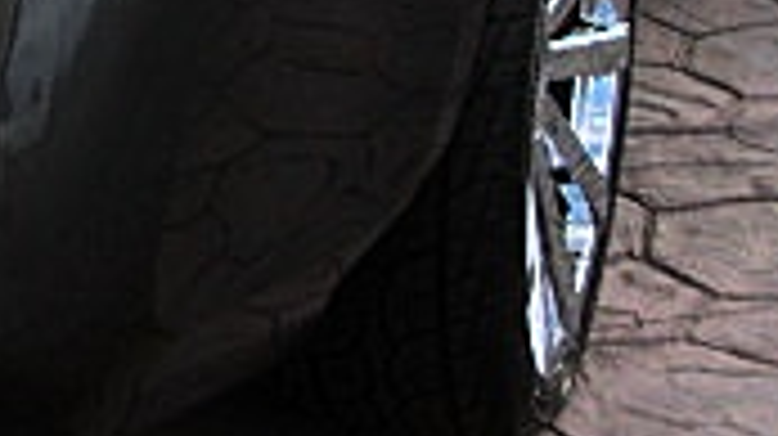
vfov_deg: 8.2
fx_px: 2989
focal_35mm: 145
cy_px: -175
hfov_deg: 14.2
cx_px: -234
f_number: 2.8
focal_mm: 6.3
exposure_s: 1/160
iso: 50
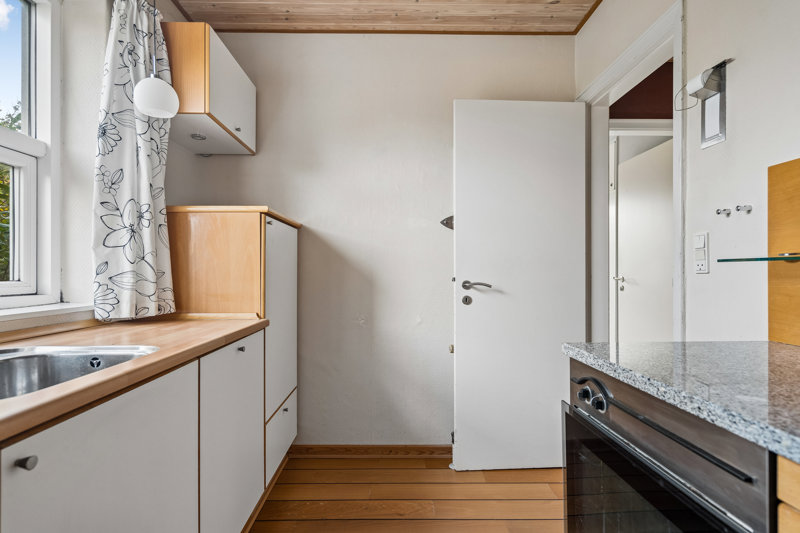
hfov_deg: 90.0
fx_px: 400
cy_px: 266
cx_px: 400
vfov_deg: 67.4
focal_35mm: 18
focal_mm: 18
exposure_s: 1/10
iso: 400
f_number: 5
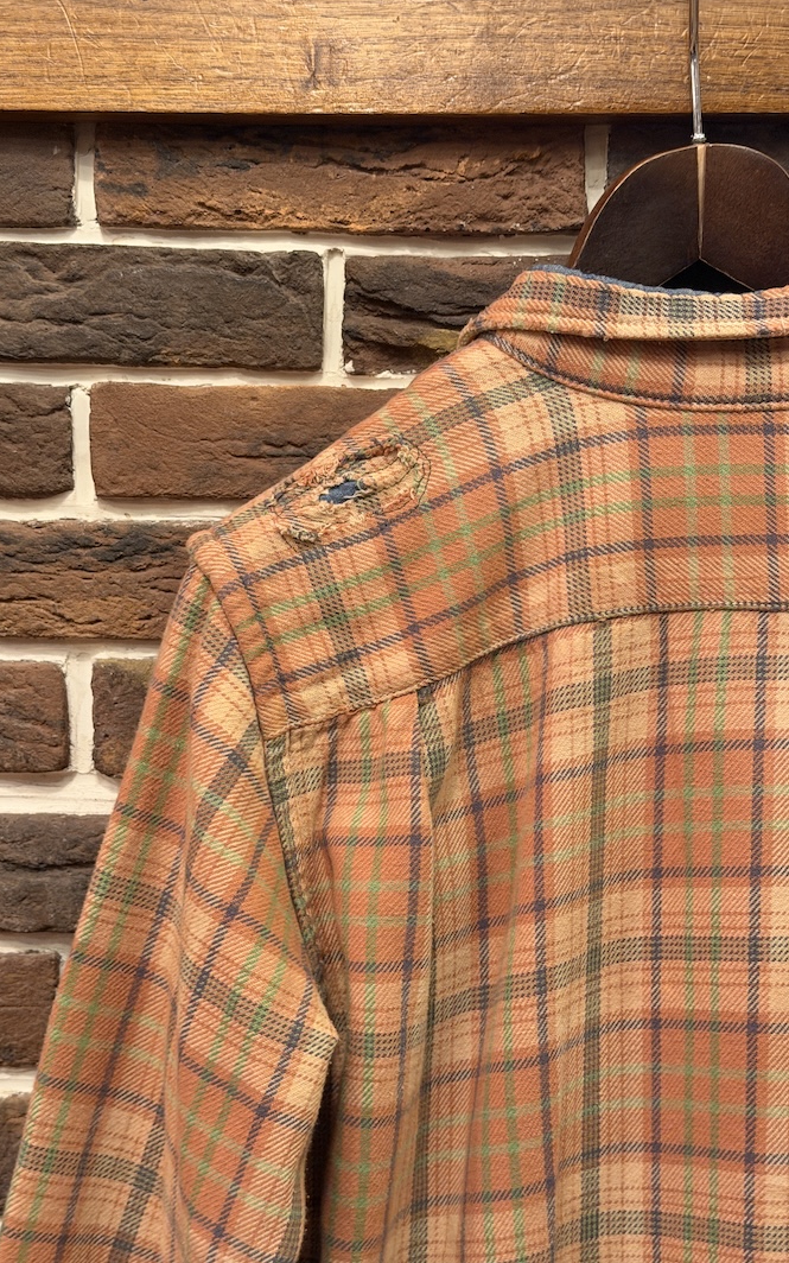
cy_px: 632
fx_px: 1755
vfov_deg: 39.6
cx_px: 380
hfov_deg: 25.3
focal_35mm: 51
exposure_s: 1/40
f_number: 1.78
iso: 500
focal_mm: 6.76
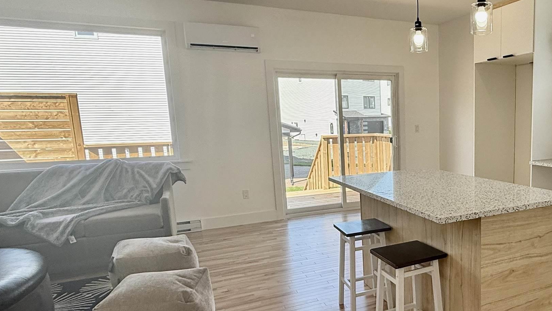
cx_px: 425
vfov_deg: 40.0
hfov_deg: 61.7
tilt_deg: -8.5
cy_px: 185
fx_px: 424
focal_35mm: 29
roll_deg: +0.9
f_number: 2.2
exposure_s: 1/228
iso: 64
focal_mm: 2.22
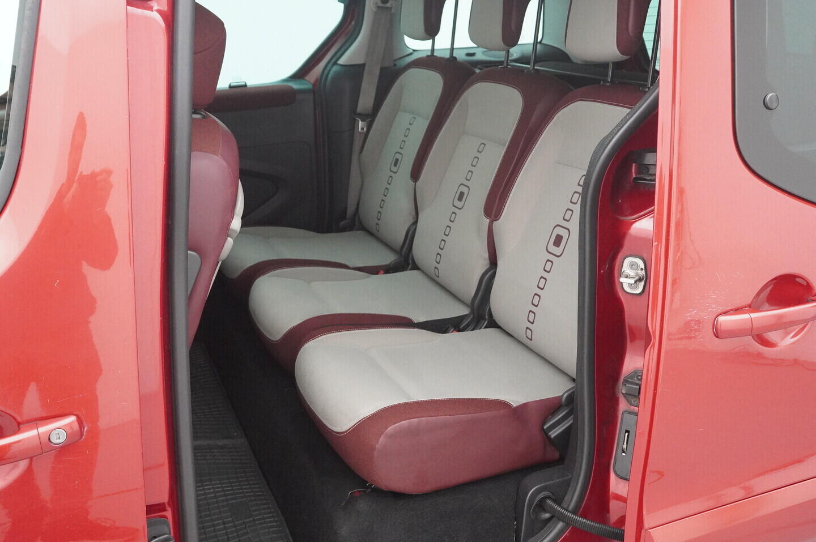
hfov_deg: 53.2
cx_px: 408
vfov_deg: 36.8
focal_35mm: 36
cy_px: 271
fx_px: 815
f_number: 5.6
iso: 5000
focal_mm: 24
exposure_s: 1/320
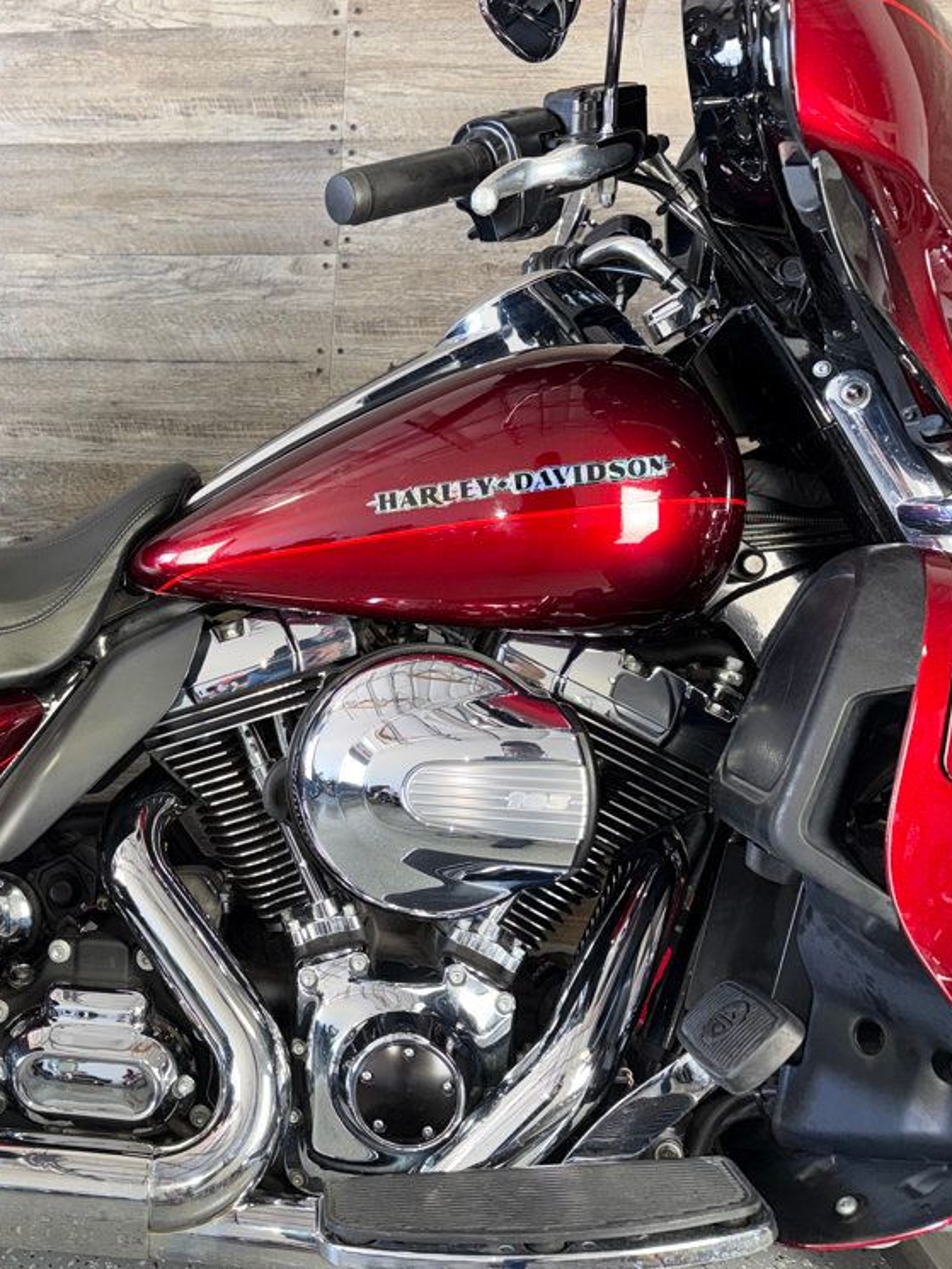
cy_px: 640
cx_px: 143
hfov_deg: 40.5
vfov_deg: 55.3
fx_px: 1210
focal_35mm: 33
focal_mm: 6.76
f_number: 1.78
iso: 64
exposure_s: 1/21
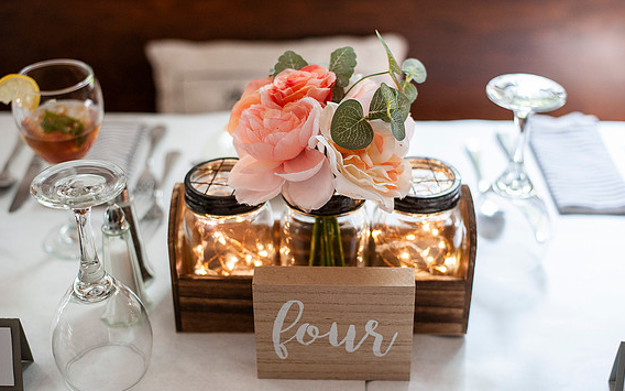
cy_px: 197
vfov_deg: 24.9
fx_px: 886
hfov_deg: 38.9
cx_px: 315
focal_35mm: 52
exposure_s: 1/500
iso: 1600
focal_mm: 50
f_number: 2.8
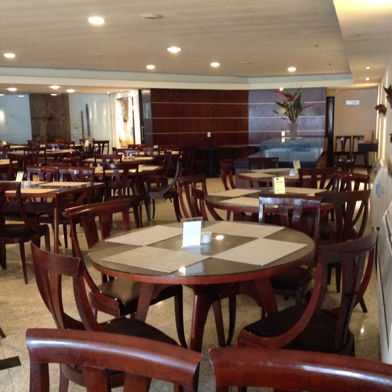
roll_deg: +0.1
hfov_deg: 39.8
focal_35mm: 42
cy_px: 196
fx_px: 538
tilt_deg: -9.2
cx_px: 239
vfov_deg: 40.0
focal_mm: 4.28
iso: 640
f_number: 2.4
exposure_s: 1/15
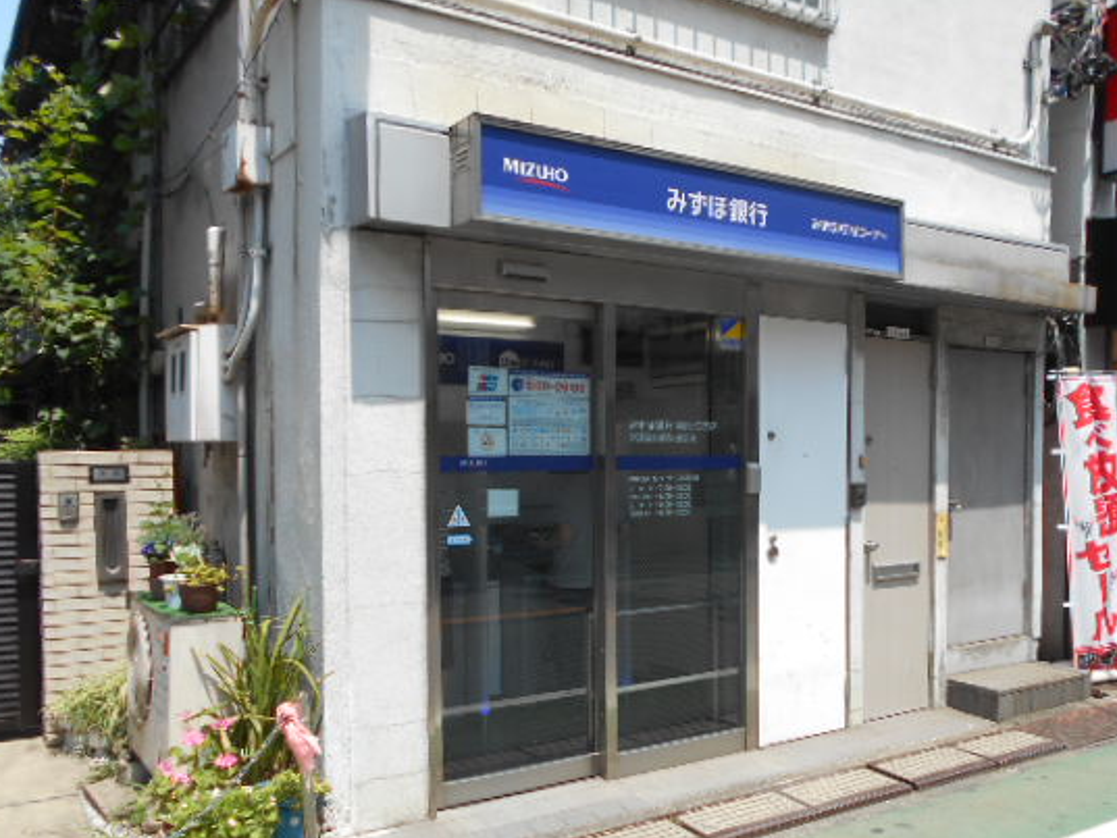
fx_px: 1001
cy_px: 491
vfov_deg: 45.3
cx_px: 637
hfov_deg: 58.1
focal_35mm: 31
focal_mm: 4.6
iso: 80
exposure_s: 1/500
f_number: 3.2
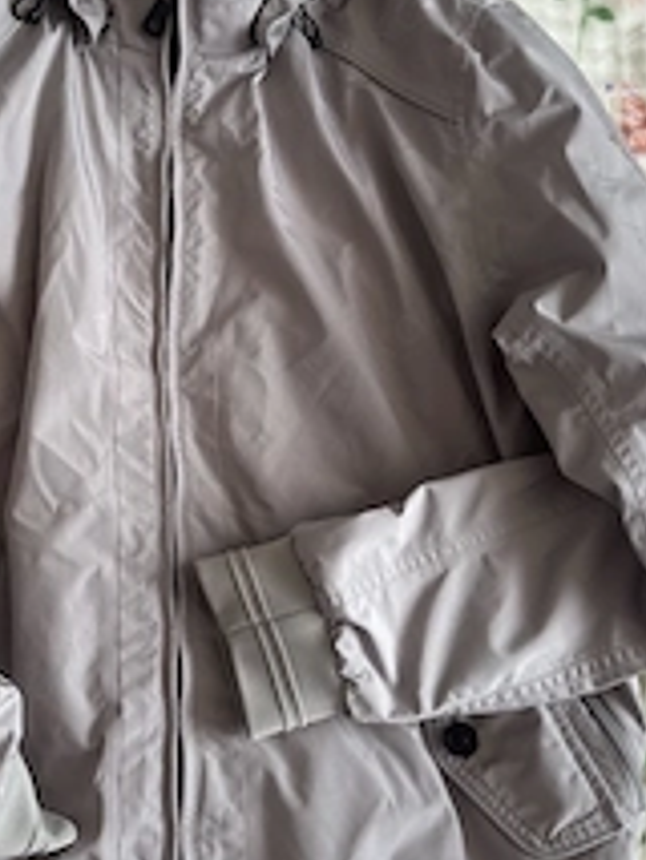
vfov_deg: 42.0
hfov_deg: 31.6
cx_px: 162
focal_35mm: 45
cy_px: 388
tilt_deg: -73.8
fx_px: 1119
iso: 200
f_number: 1.78
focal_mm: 6.76
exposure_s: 1/121
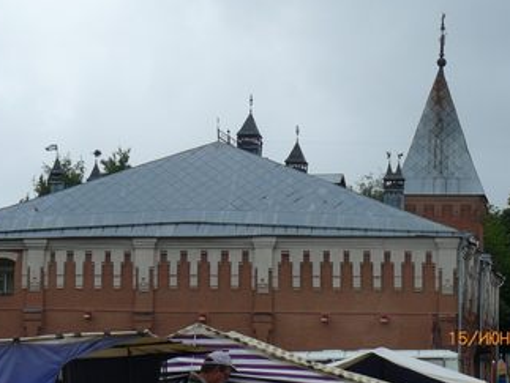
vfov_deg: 13.5
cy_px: 125
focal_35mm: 110
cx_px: 257
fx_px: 1622
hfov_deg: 17.9
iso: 100
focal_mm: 13.1
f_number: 5.6
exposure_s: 1/320
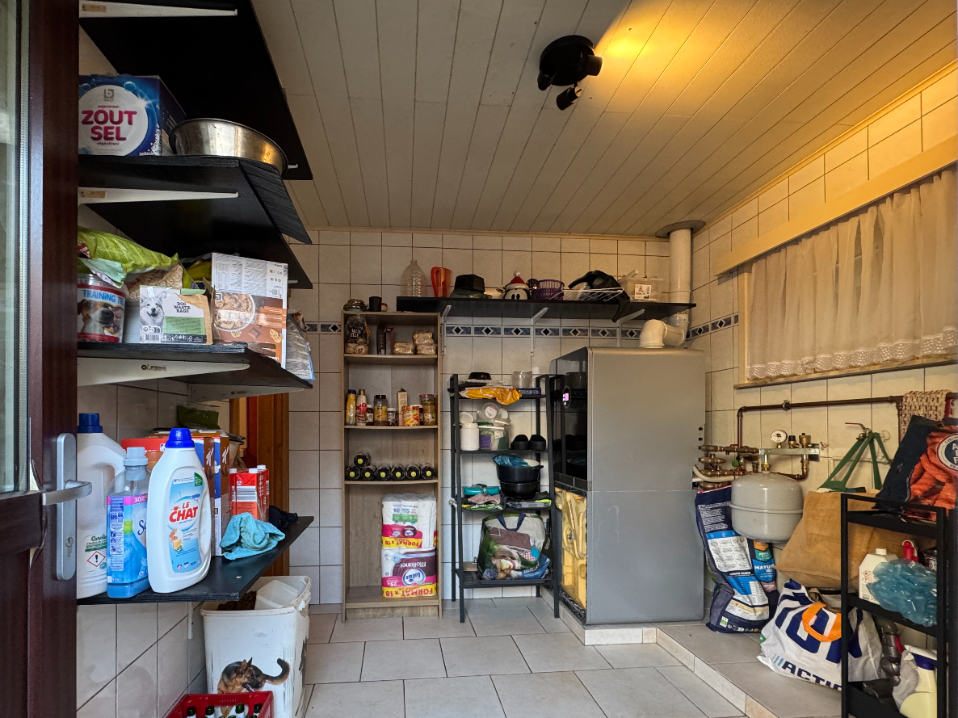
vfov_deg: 73.9
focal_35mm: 17
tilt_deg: +0.8
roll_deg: -0.2
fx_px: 470
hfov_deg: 90.8
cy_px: 430
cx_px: 437
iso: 400
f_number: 2.2
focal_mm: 2.22
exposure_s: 1/50
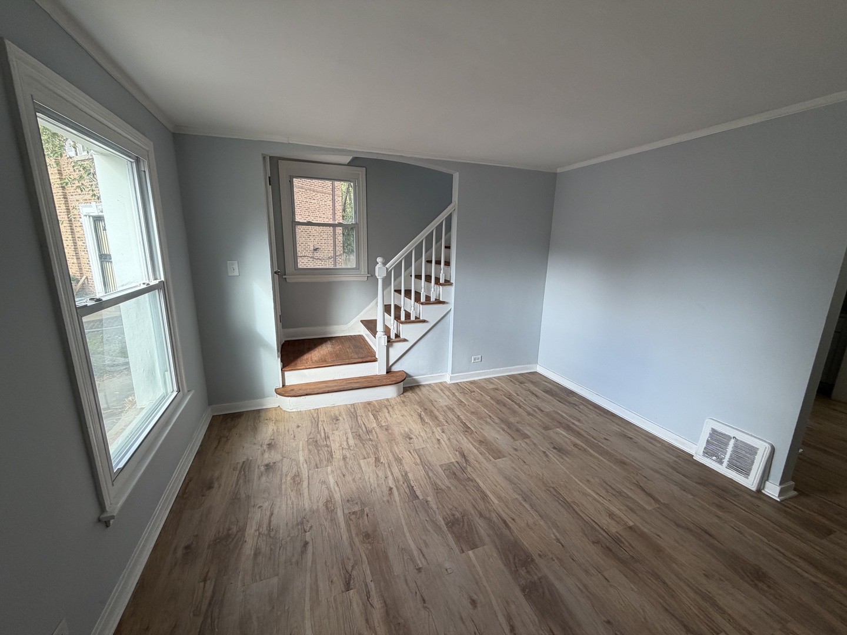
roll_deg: -1.2
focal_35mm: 14
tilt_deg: -12.6
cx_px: 424
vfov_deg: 85.7
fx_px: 343
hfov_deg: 102.1
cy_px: 318
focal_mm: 2.22
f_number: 2.2
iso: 125
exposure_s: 1/120
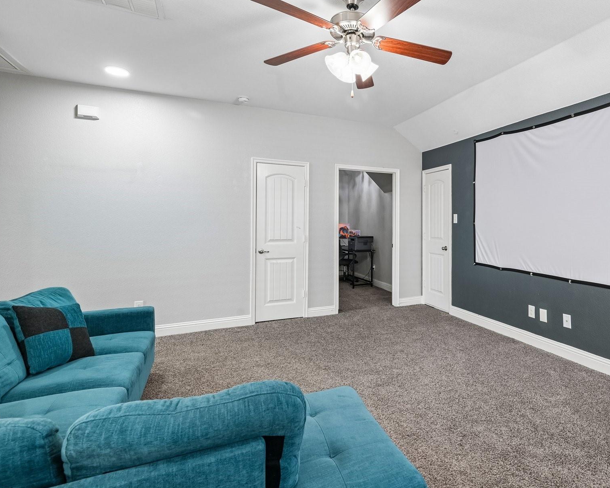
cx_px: 388
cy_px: 218
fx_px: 354
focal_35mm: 20
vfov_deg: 68.9
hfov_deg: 79.7
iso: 400
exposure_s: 1/13
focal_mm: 15.5
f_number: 8
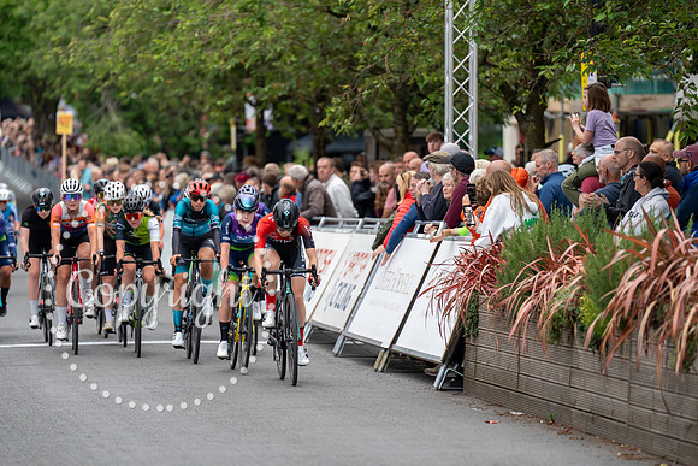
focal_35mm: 200
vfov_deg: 6.9
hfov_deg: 10.3
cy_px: 233
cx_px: 349
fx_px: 3879
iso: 1000
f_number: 2.8
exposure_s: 1/800
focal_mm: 200
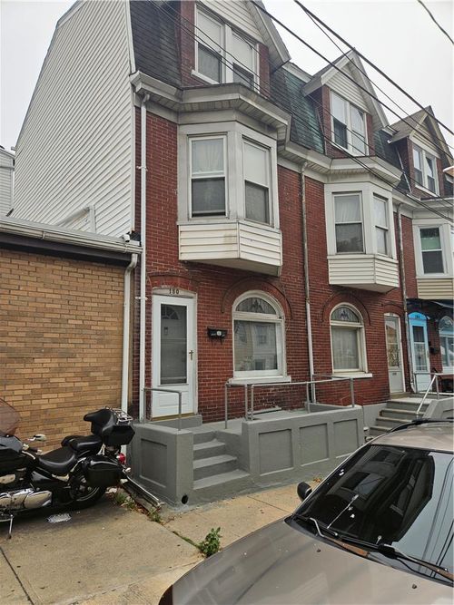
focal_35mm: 23
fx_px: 402
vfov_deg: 73.9
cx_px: 227
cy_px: 302
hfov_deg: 58.9
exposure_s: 1/1962
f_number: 1.8
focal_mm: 5.4
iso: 25
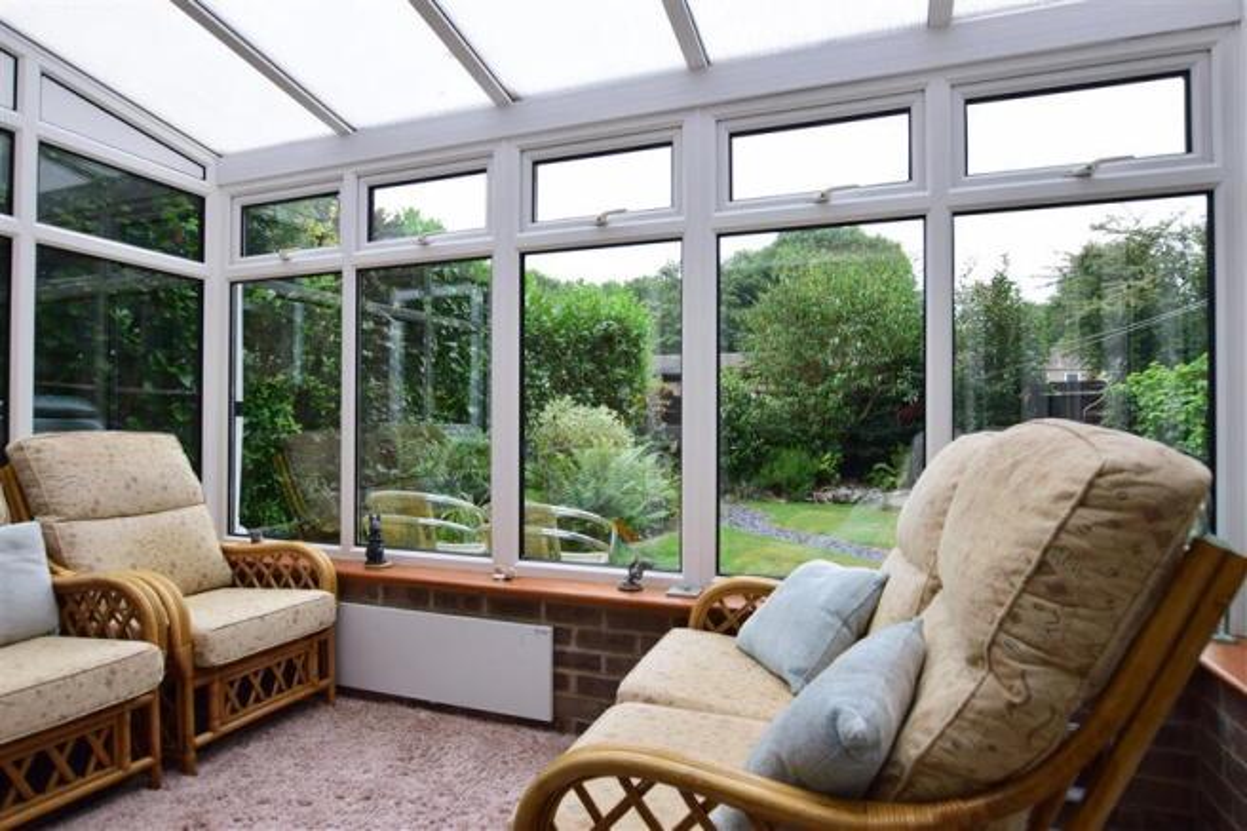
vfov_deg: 63.2
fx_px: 675
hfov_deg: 85.4
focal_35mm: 20
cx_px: 624
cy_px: 416
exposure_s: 1/60
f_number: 7.1
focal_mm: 13
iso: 200
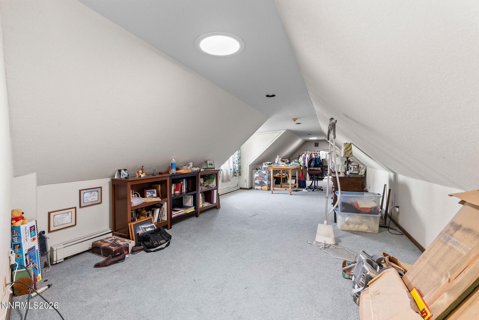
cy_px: 160
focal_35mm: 16
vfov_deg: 73.8
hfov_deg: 96.7
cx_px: 240
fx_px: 213
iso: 800
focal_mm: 16
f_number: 9
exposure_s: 1.3
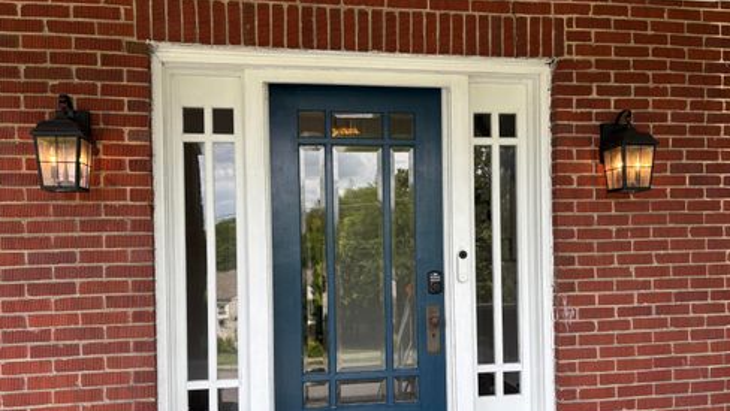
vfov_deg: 40.0
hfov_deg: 66.0
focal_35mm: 29
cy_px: 253
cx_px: 364
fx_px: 562
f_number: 1.6
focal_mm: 5.96
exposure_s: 1/413
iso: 50
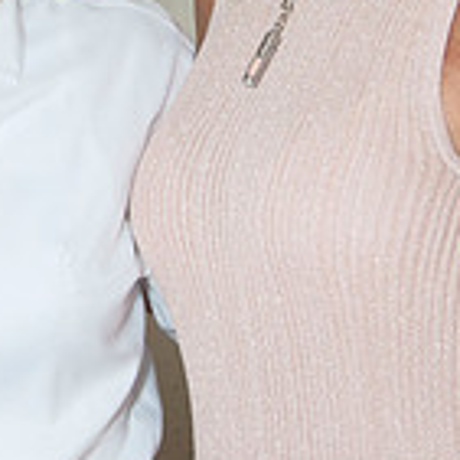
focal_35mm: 168
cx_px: -42
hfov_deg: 10.3
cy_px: 8
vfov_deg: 10.3
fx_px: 2526
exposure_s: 1/250
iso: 400
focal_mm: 32
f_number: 5.6
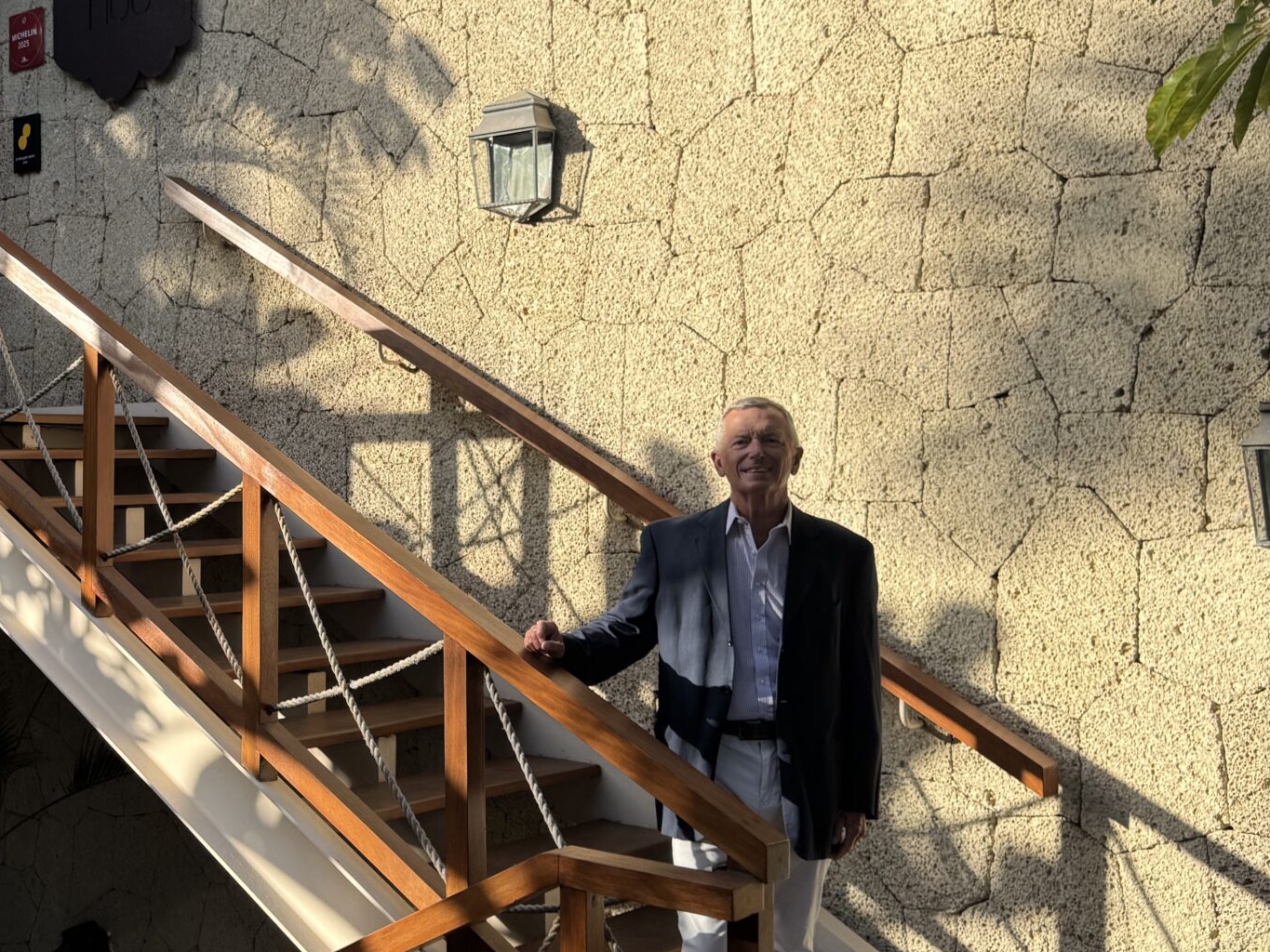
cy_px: 463
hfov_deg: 40.4
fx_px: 1651
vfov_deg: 32.2
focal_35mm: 45
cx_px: 256
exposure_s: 1/1980
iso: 80
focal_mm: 6.76
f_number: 1.78
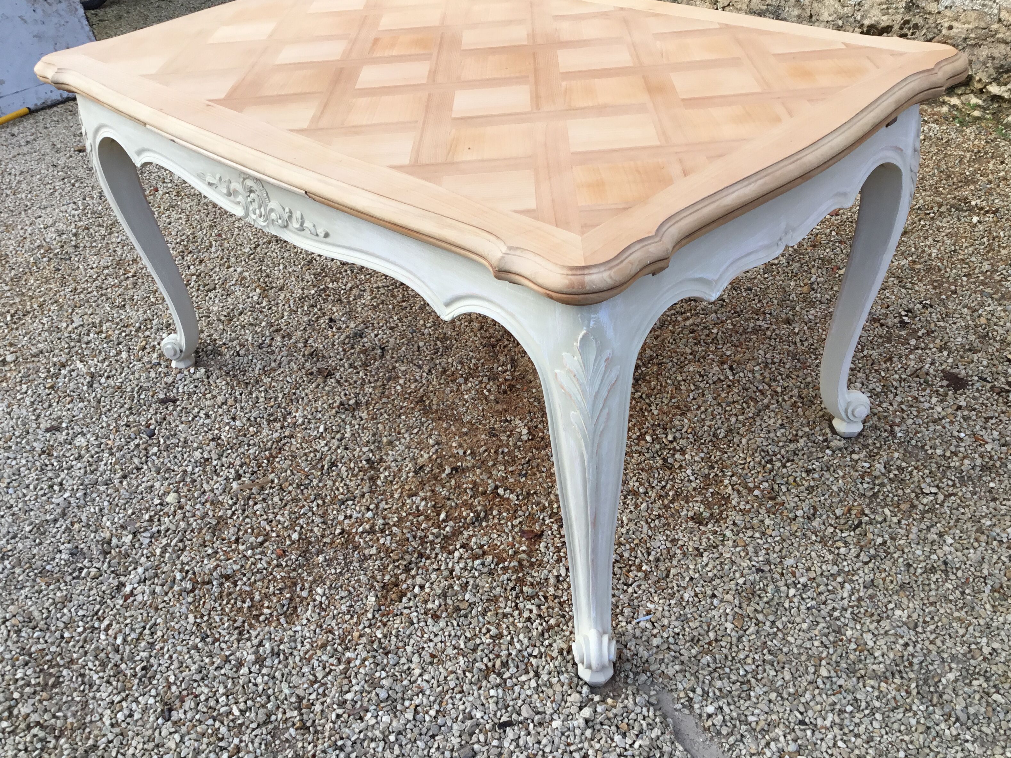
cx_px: 502
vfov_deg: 44.2
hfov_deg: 56.8
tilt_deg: -34.4
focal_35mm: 32
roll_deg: +4.7
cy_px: 374
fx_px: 935
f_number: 2.4
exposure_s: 1/107
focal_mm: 3.3
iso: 25
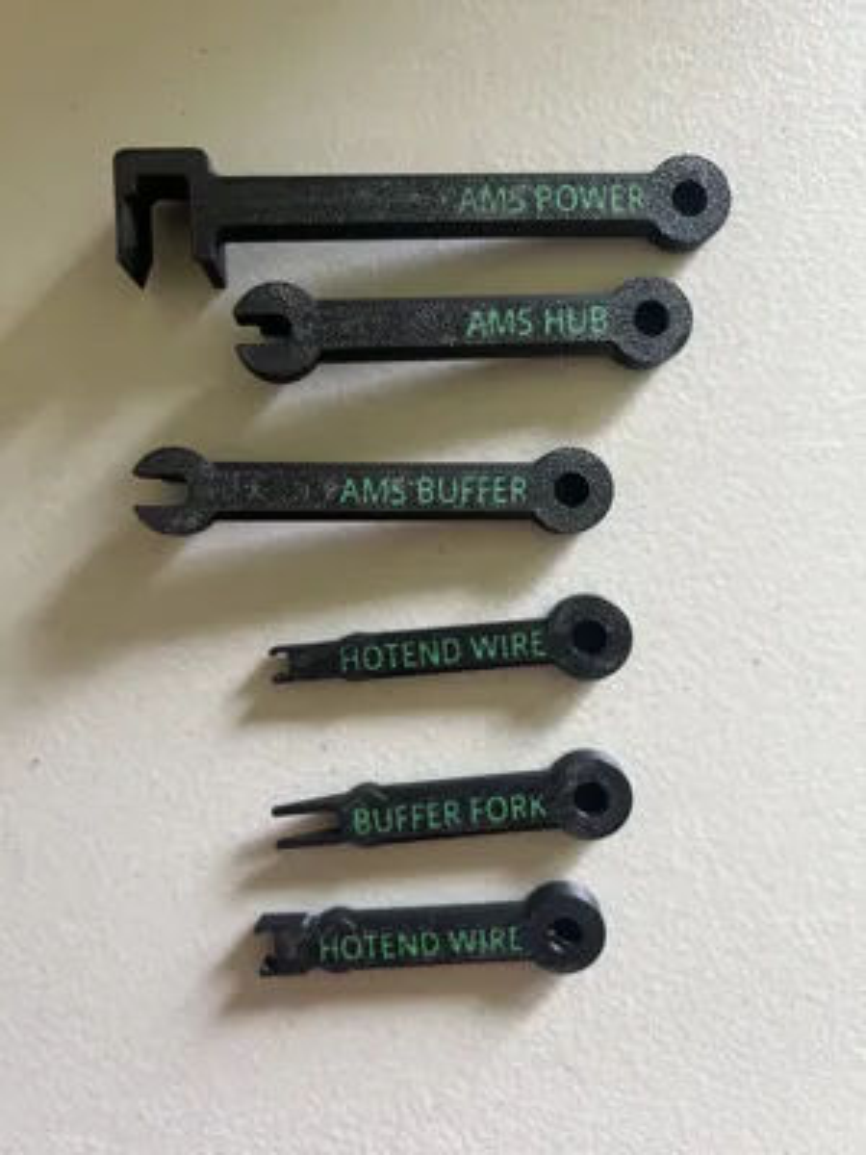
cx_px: 433
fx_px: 867
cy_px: 578
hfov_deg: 53.1
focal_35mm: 26
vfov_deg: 67.3
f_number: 1.5
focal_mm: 5.7
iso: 160
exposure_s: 1/60
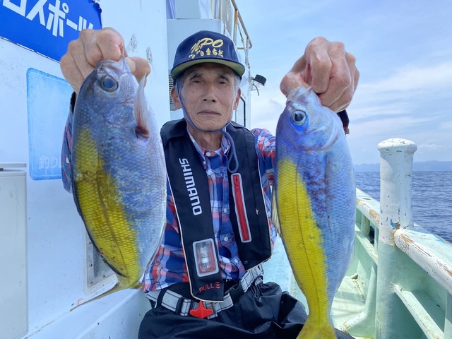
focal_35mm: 26
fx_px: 339
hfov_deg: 67.3
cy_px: 170
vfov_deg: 53.1
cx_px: 226
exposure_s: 1/1504
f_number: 1.8
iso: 32
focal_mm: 4.25
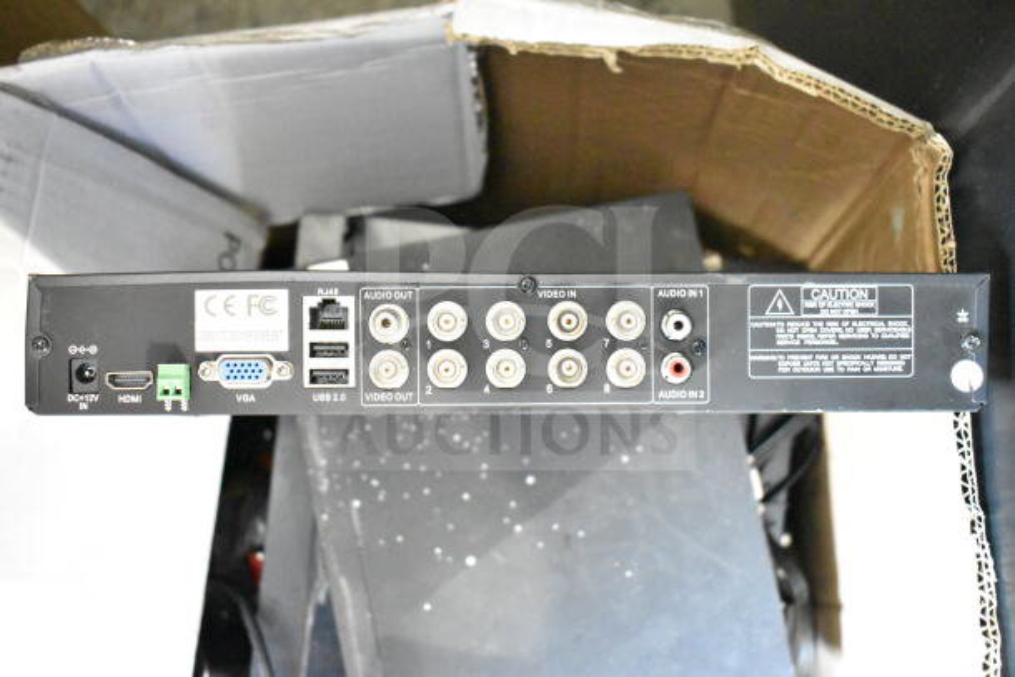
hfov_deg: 43.6
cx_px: 508
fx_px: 1269
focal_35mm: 45
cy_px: 338
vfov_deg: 29.9
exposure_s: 1/50
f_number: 4.2
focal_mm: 30
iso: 18000
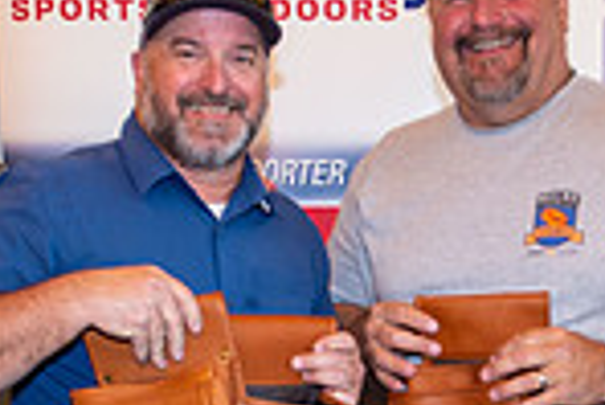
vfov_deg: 14.3
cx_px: 384
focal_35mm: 94
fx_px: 1581
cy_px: 425
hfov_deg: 21.6
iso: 800
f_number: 2.8
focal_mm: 24
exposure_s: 1/60
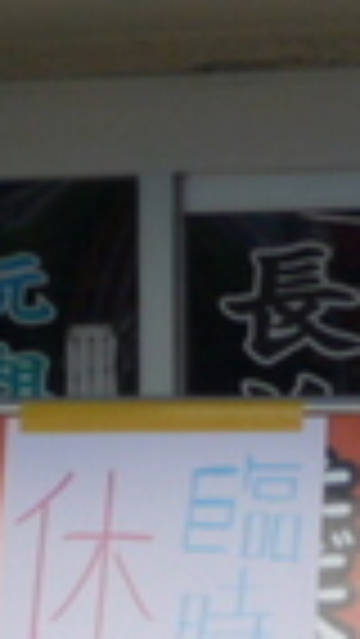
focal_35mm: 181
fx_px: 3068
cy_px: 806
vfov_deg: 11.6
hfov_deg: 6.7
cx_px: 112
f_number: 4
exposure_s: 1/500
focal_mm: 4.9
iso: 100
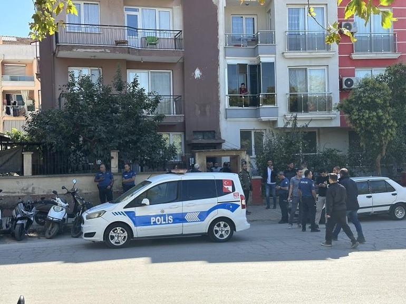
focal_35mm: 48
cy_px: 152
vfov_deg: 30.2
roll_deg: +1.6
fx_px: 563
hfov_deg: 39.7
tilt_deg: +1.1
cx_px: 203
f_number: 1.78
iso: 64
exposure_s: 1/911
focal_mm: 6.86
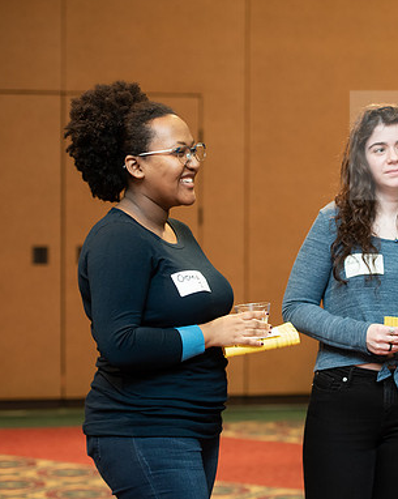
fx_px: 1577
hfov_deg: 14.3
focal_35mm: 107
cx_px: 311
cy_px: 249
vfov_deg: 18.0
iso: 1600
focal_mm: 75
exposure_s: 1/200
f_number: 3.2
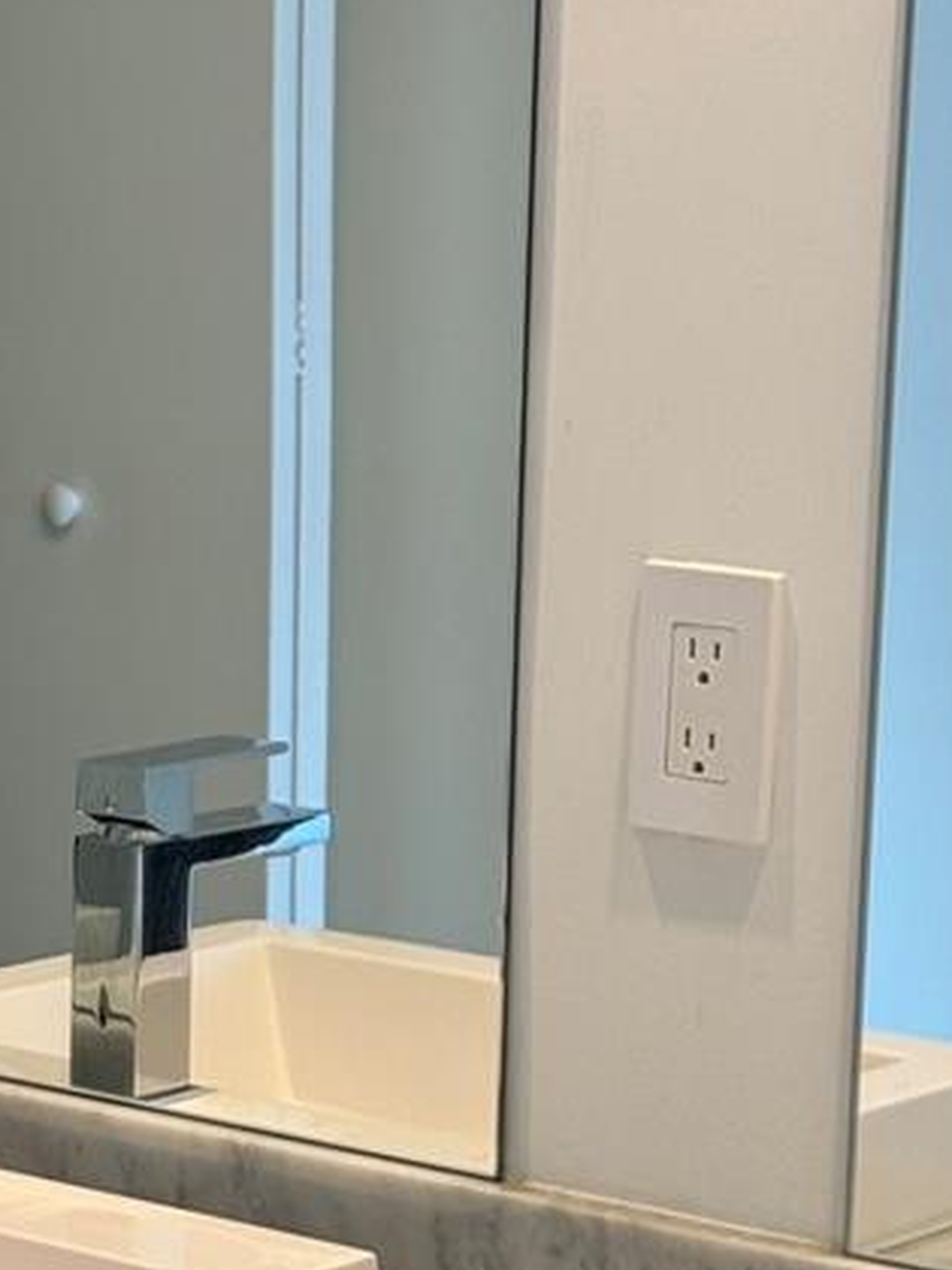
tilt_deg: -12.4
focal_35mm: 137
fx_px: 5024
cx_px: -66
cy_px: 1073
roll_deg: +1.1
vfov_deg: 14.3
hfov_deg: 10.7
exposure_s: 1/60
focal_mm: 6.76
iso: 50
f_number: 1.78
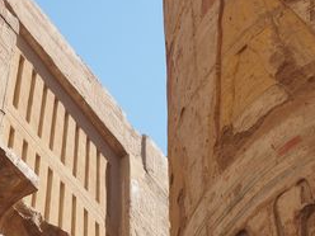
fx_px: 1137
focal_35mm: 125
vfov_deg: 11.8
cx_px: 74
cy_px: 191
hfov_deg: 15.7
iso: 200
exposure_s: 1/400
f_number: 7.1
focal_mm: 31
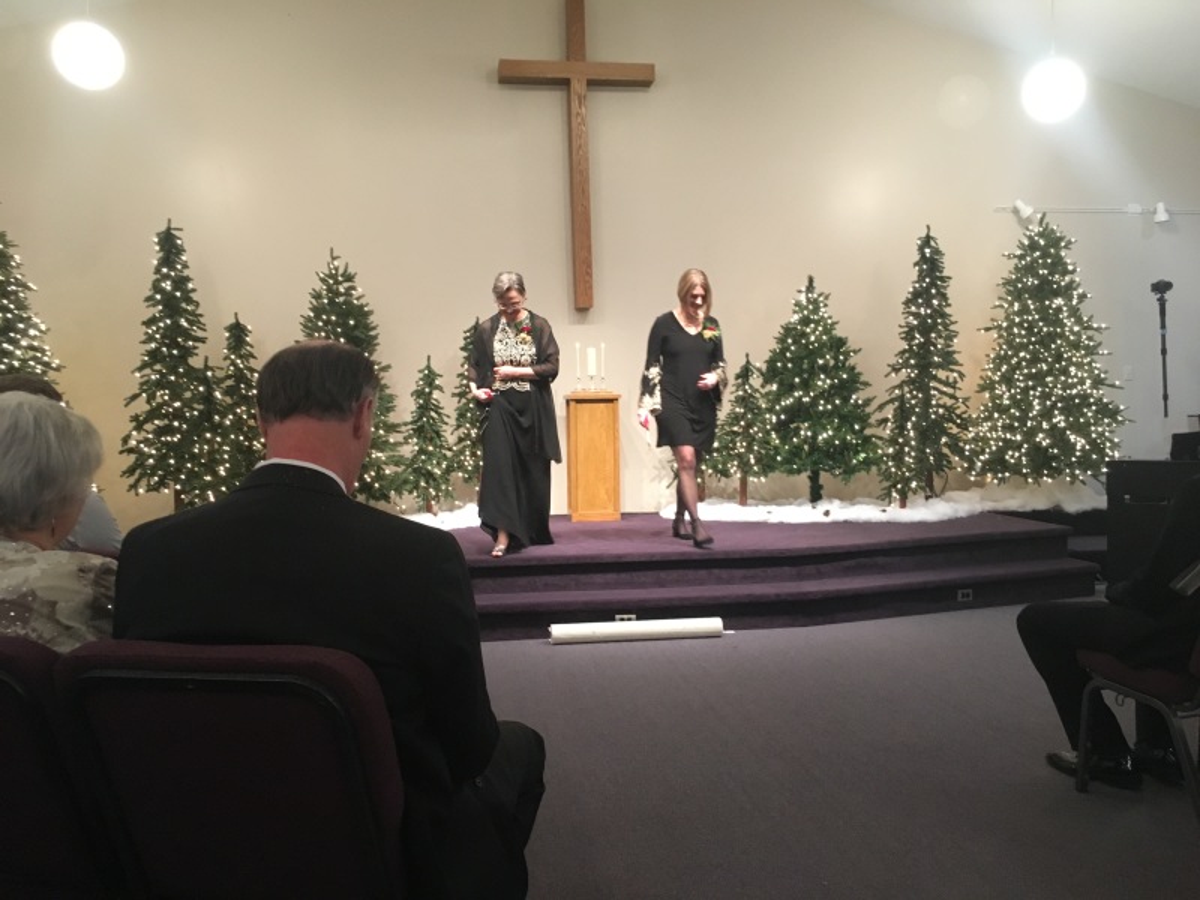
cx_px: 600
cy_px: 450
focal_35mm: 29
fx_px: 1005
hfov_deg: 61.7
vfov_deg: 48.2
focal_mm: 4.15
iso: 200
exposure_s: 1/24
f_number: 2.2
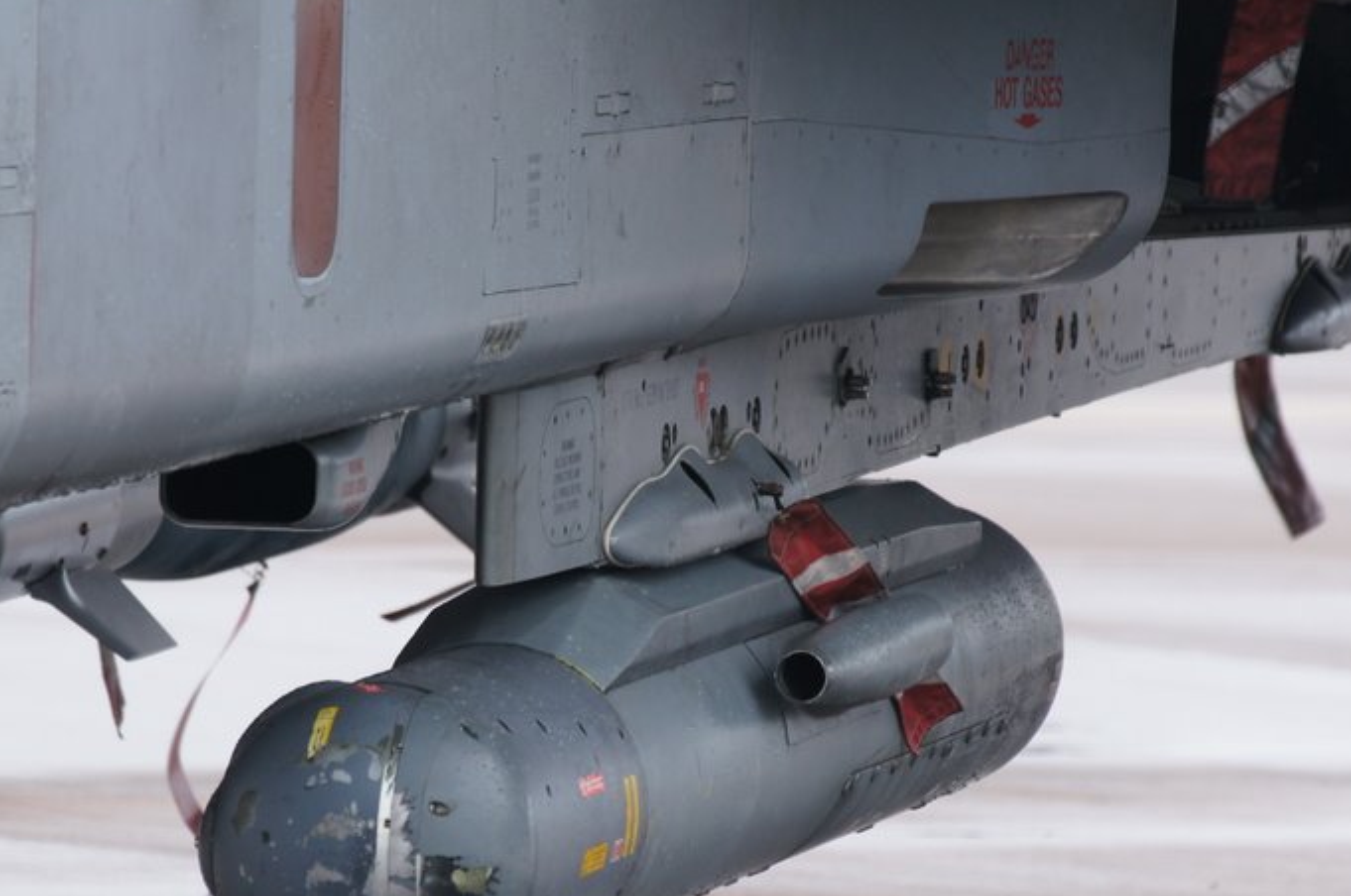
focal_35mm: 623
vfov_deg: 2.2
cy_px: 647
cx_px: 637
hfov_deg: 3.3
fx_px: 23346
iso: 400
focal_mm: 280
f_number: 8
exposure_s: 1/200
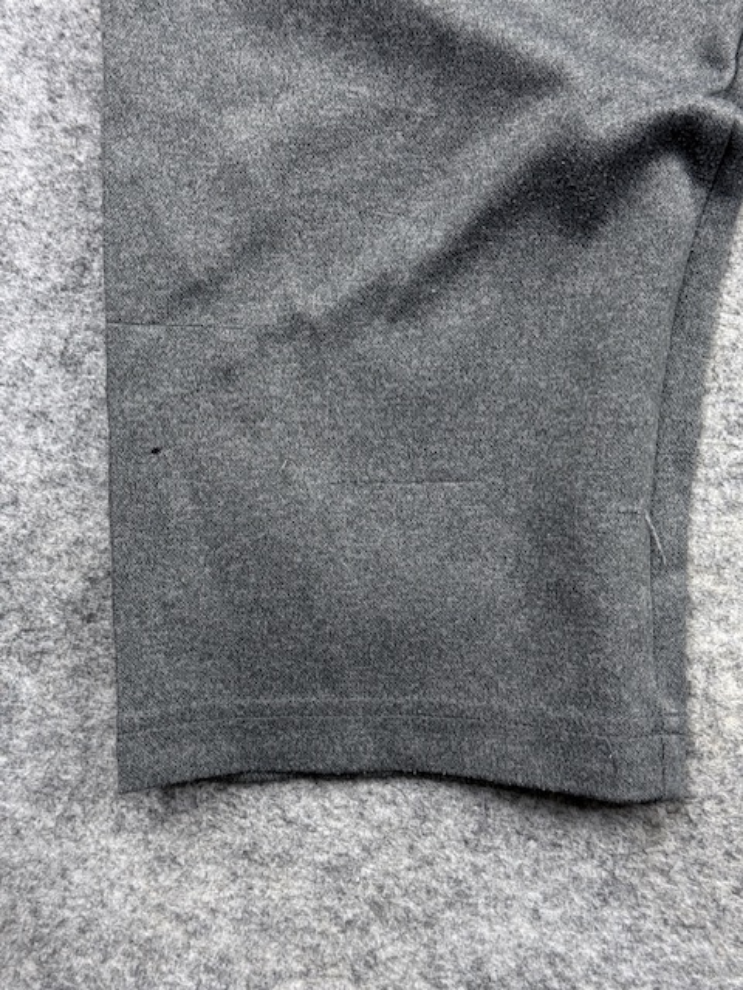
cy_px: 495
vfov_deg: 39.7
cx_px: 372
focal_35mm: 48
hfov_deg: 30.3
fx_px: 1374
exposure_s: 1/50
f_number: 1.78
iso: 50
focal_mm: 6.76
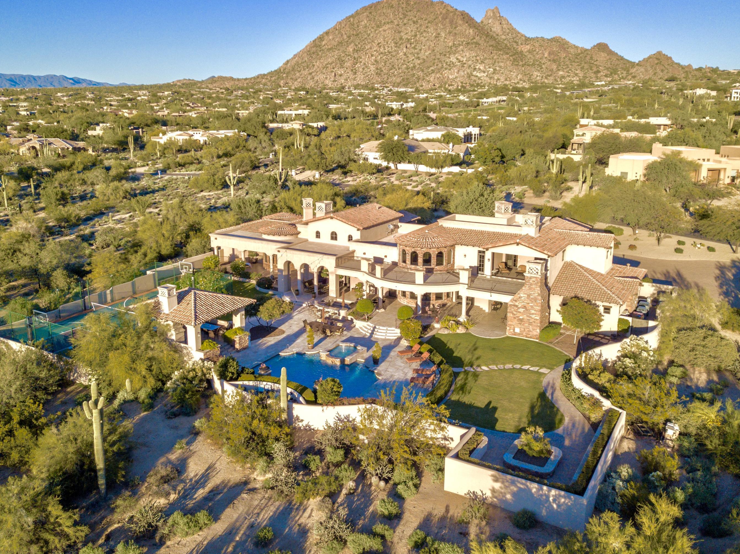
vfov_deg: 48.1
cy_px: 250
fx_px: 620
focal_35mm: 29
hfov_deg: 61.7
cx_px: 356
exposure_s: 1/1250
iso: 100
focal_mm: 4.73
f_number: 2.2
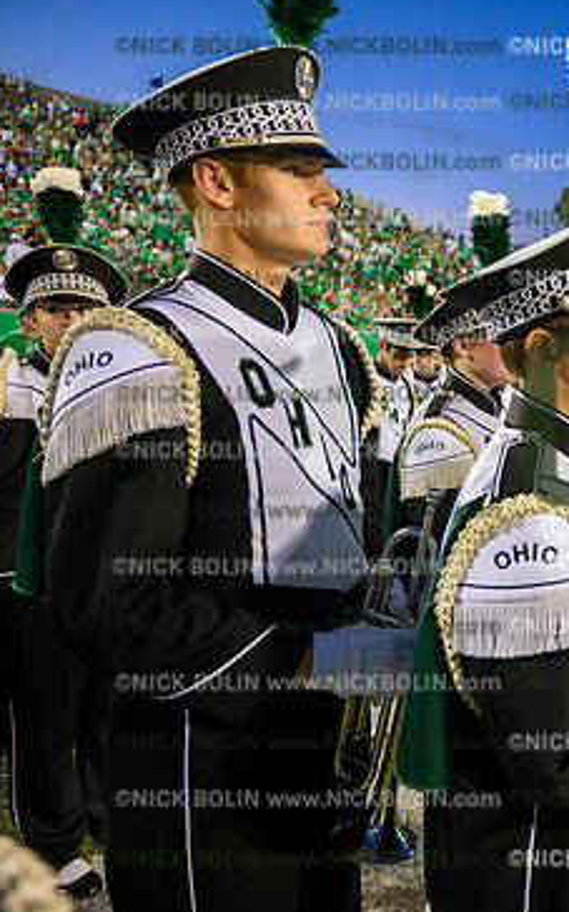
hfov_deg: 28.2
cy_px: 451
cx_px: 699
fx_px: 969
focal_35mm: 39
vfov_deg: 50.4
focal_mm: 24
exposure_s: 1/200
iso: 2000
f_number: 4
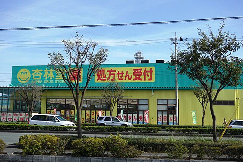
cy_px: 81
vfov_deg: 32.6
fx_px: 277
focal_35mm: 41
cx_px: 122
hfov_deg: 47.4
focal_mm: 15.28
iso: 125
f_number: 5.6
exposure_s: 1/400
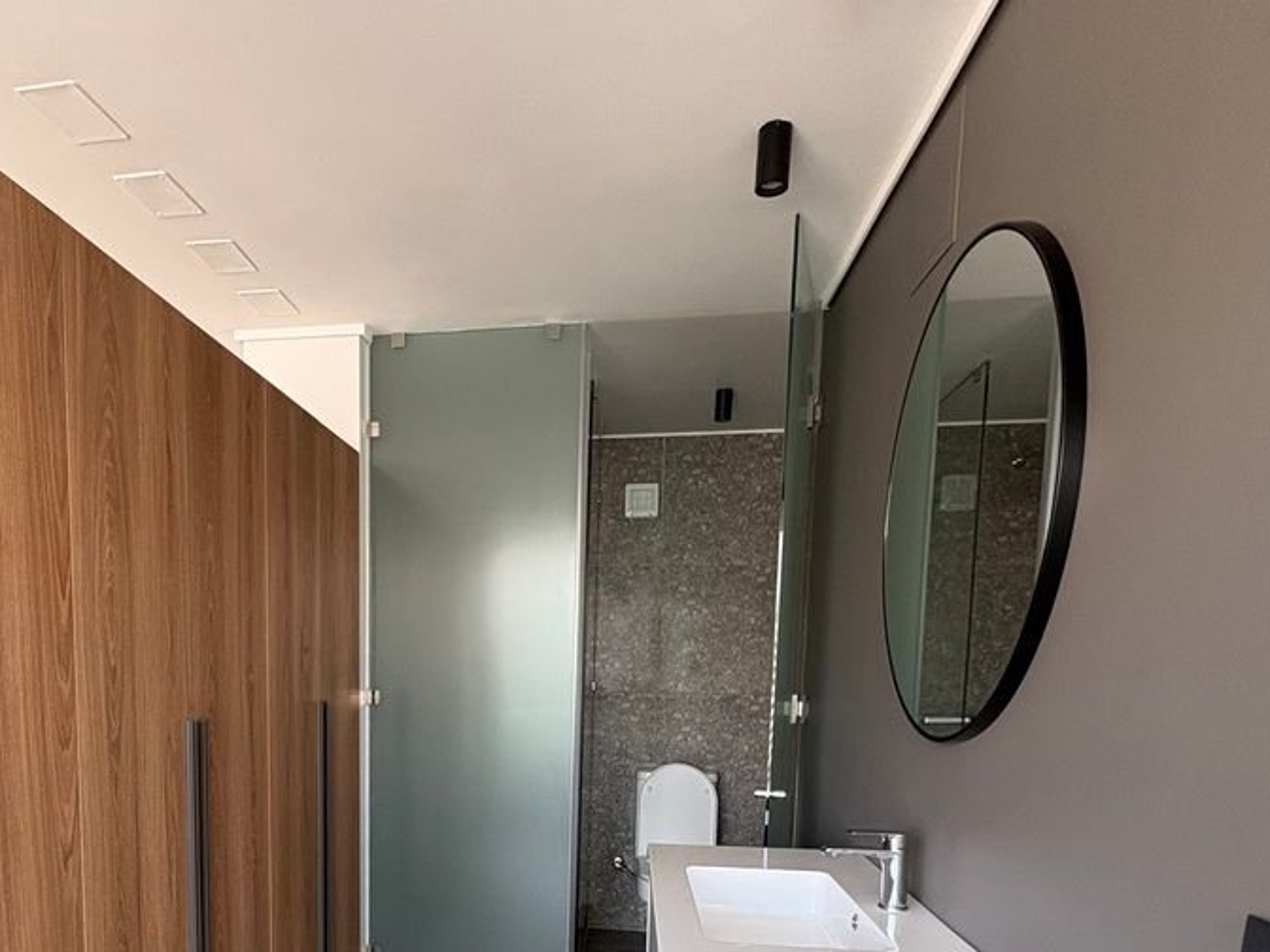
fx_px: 917
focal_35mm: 25
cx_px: 452
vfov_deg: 51.5
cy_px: 759
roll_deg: -0.5
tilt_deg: -6.1
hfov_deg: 68.0
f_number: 2.2
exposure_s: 1/77
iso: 250
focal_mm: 2.22
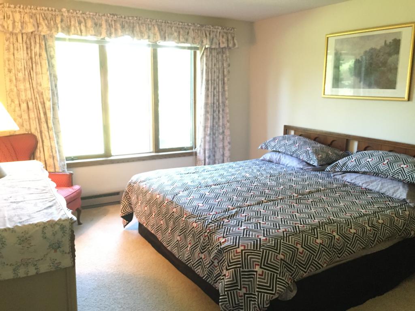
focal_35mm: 29
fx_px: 348
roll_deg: -2.5
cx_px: 208
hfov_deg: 61.7
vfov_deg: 48.2
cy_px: 156
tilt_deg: -10.8
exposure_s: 1/30
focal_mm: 4.15
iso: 200
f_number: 2.2
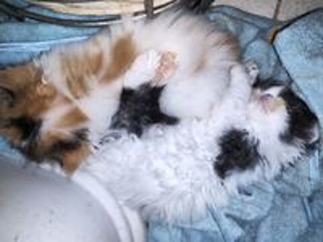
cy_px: 121
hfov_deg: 71.6
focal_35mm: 24
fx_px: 224
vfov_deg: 56.8
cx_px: 162
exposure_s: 1/100
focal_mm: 6.92
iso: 86
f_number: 1.9
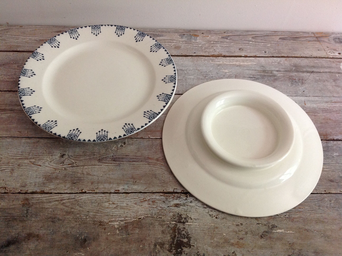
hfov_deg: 52.7
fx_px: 345
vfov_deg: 40.6
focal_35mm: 35
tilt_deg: -56.1
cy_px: 128
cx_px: 171
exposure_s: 1/15
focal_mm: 4.28
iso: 160
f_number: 2.4
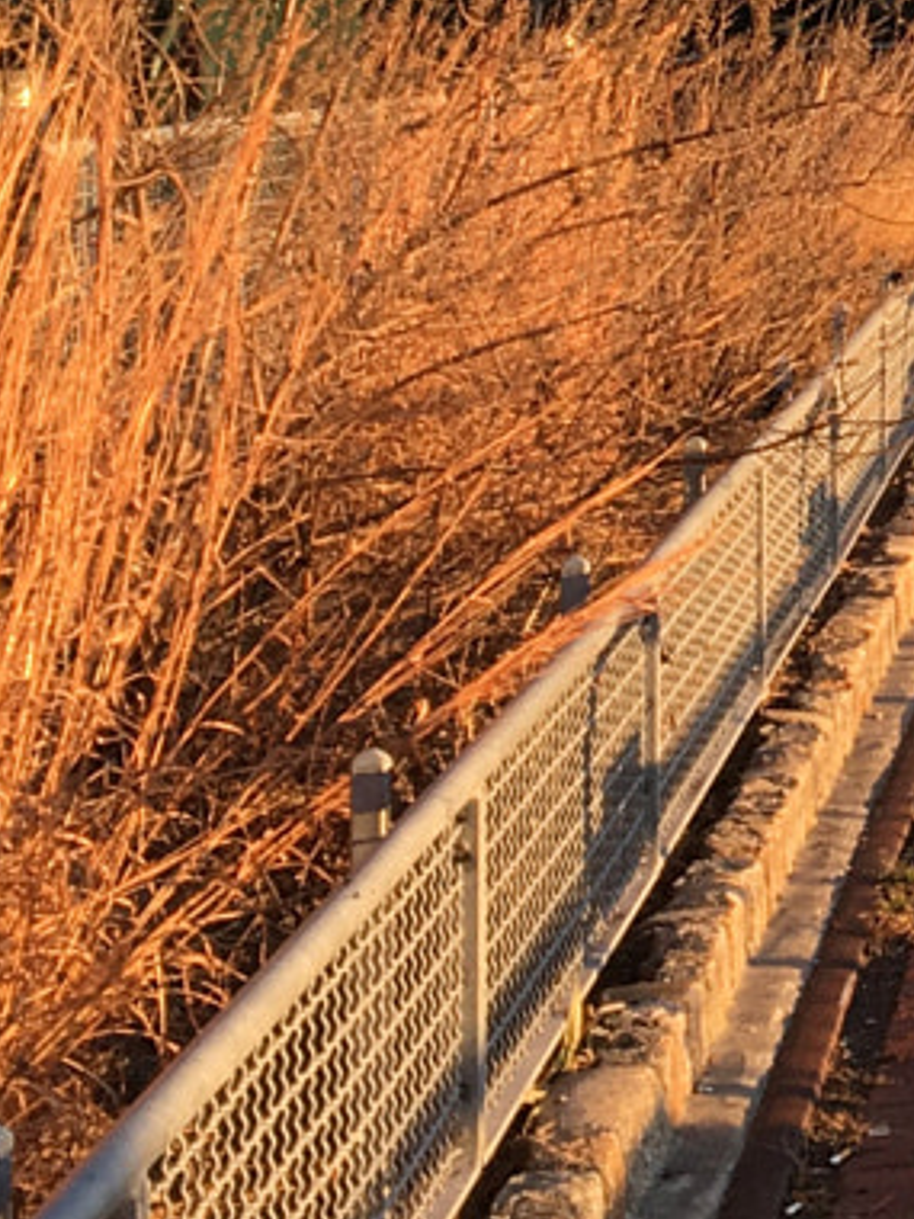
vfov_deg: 15.8
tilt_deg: +1.0
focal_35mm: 122
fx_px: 4295
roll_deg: +0.6
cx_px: 1382
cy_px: -64
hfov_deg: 11.6
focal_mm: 4.15
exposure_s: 1/382
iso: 25
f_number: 2.2
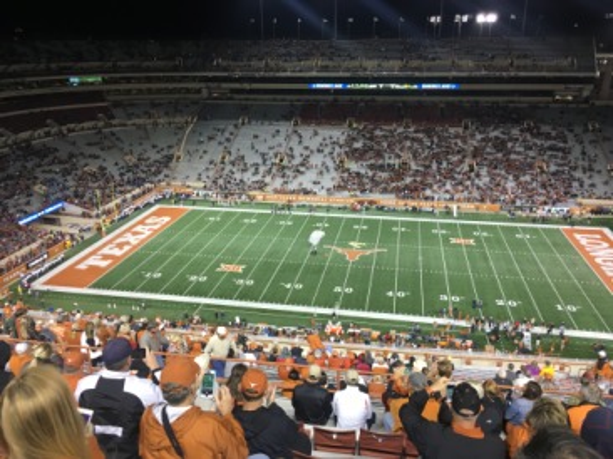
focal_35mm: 29
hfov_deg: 61.7
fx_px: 513
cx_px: 306
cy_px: 230
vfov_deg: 48.2
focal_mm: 4.15
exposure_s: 1/30
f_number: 2.2
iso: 40
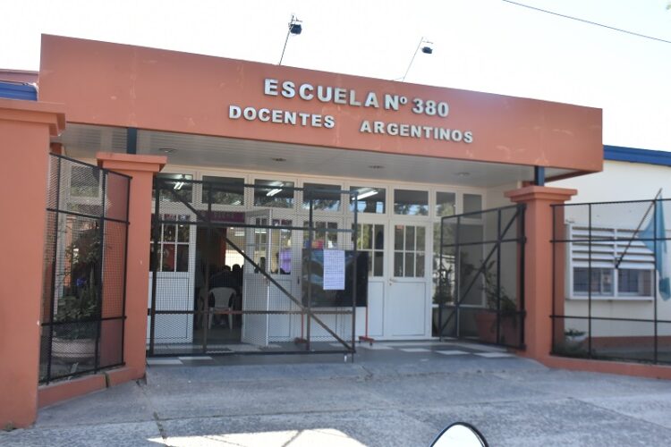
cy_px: 224
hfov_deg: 53.1
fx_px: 671
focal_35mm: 36
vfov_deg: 36.9
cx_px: 336
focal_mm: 24
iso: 800
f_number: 8
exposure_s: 1/400
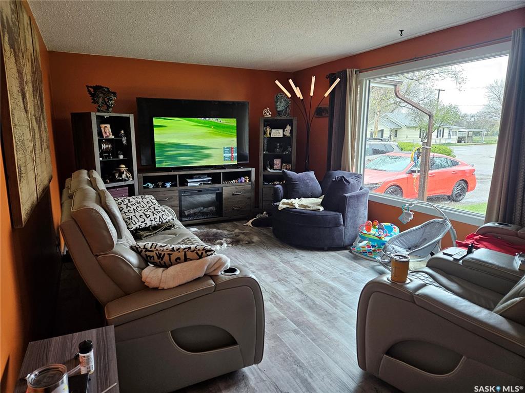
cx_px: 262
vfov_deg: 58.9
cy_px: 196
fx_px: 349
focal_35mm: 23
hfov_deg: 73.9
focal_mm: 5.4
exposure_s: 1/120
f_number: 1.8
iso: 320
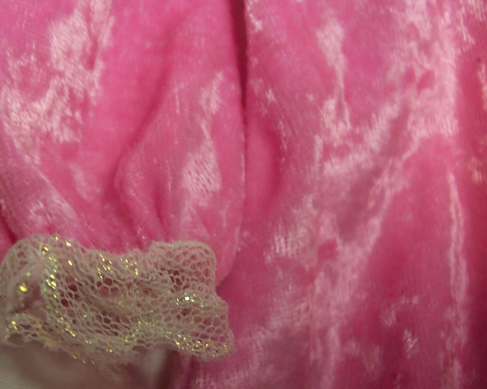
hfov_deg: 37.1
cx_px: 174
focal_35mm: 50
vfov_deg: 30.2
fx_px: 720
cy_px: 213
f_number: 2.8
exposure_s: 1/45
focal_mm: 5.6
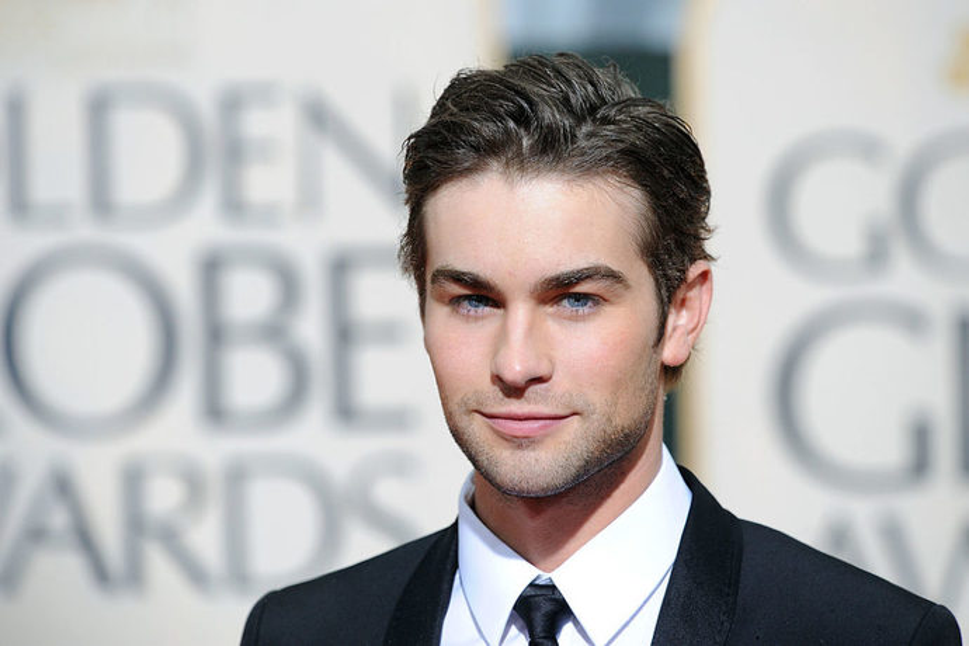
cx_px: 484
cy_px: 323
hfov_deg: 11.1
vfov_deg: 7.4
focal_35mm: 185
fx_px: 4979
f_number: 4.8
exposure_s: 1/640
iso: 1600
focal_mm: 185
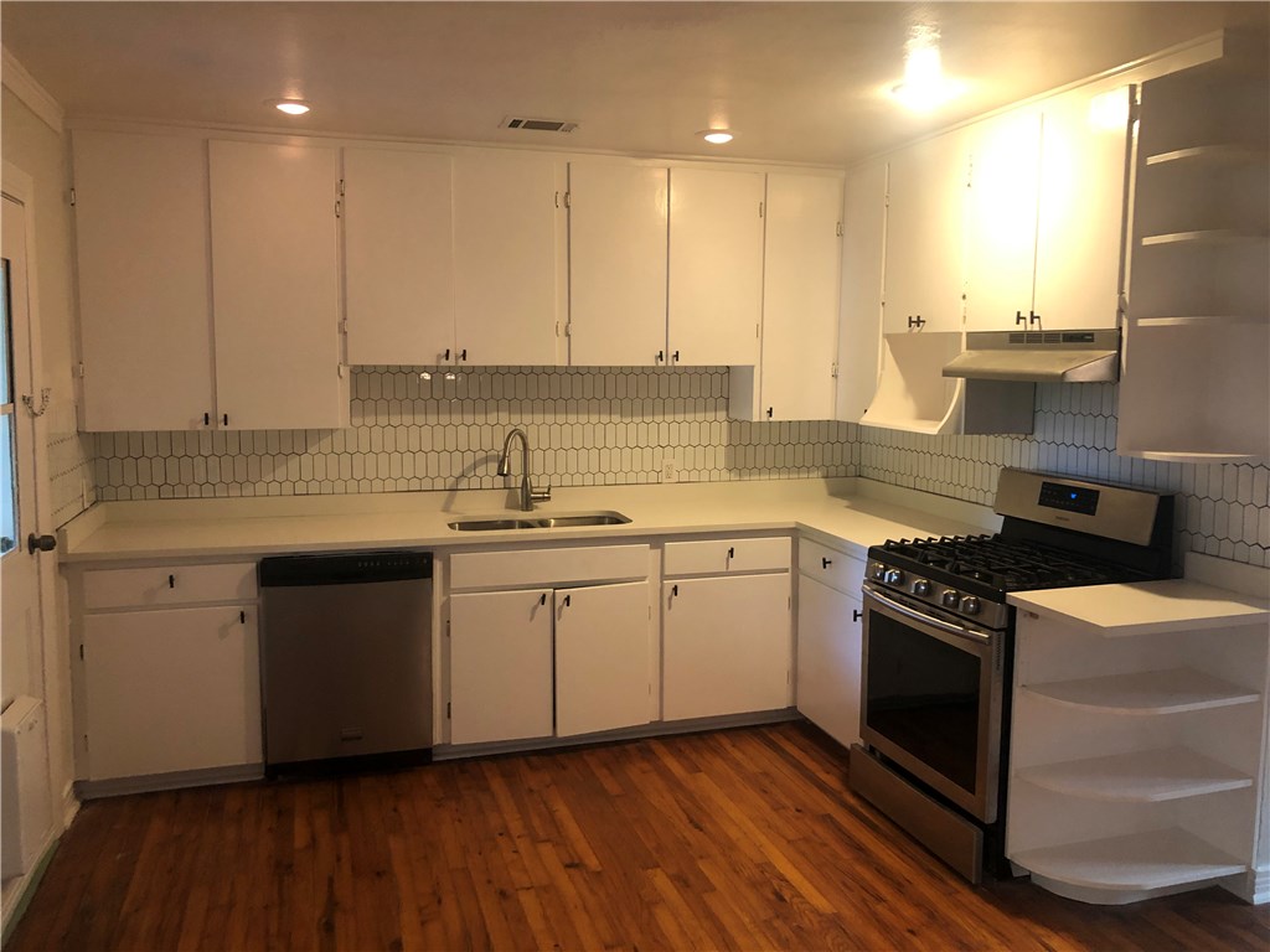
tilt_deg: -6.4
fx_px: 1027
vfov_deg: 49.7
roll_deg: -0.3
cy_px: 476
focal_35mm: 28
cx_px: 635
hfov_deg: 63.4
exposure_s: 1/15
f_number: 1.8
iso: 64
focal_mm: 4
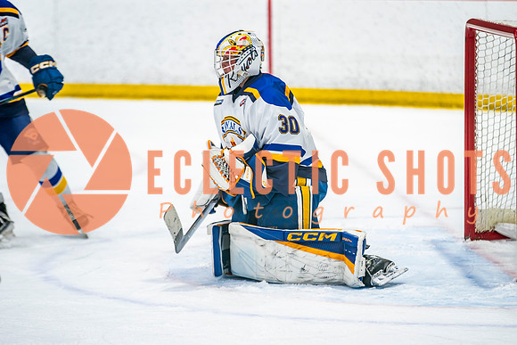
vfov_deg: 6.9
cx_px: 276
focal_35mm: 198
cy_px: 172
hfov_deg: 10.4
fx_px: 2844
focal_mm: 168
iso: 640
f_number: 3.2
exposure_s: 1/640
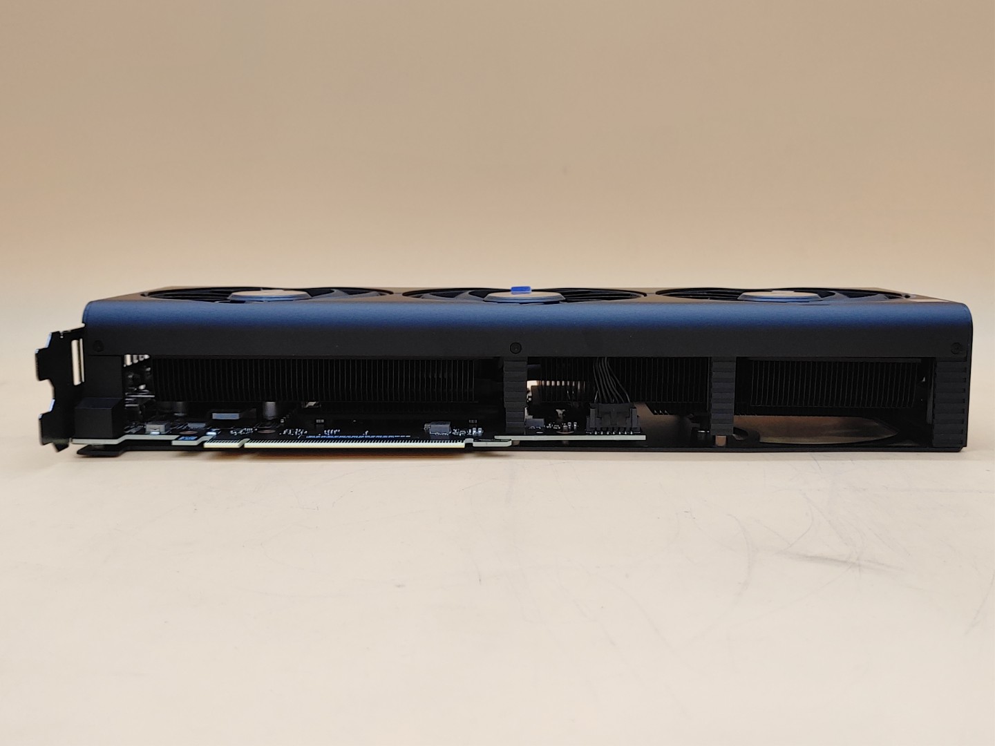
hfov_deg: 51.4
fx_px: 1035
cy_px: 373
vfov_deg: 39.7
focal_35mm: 36
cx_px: 498
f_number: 1.8
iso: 50
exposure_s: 1/122
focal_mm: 4.36
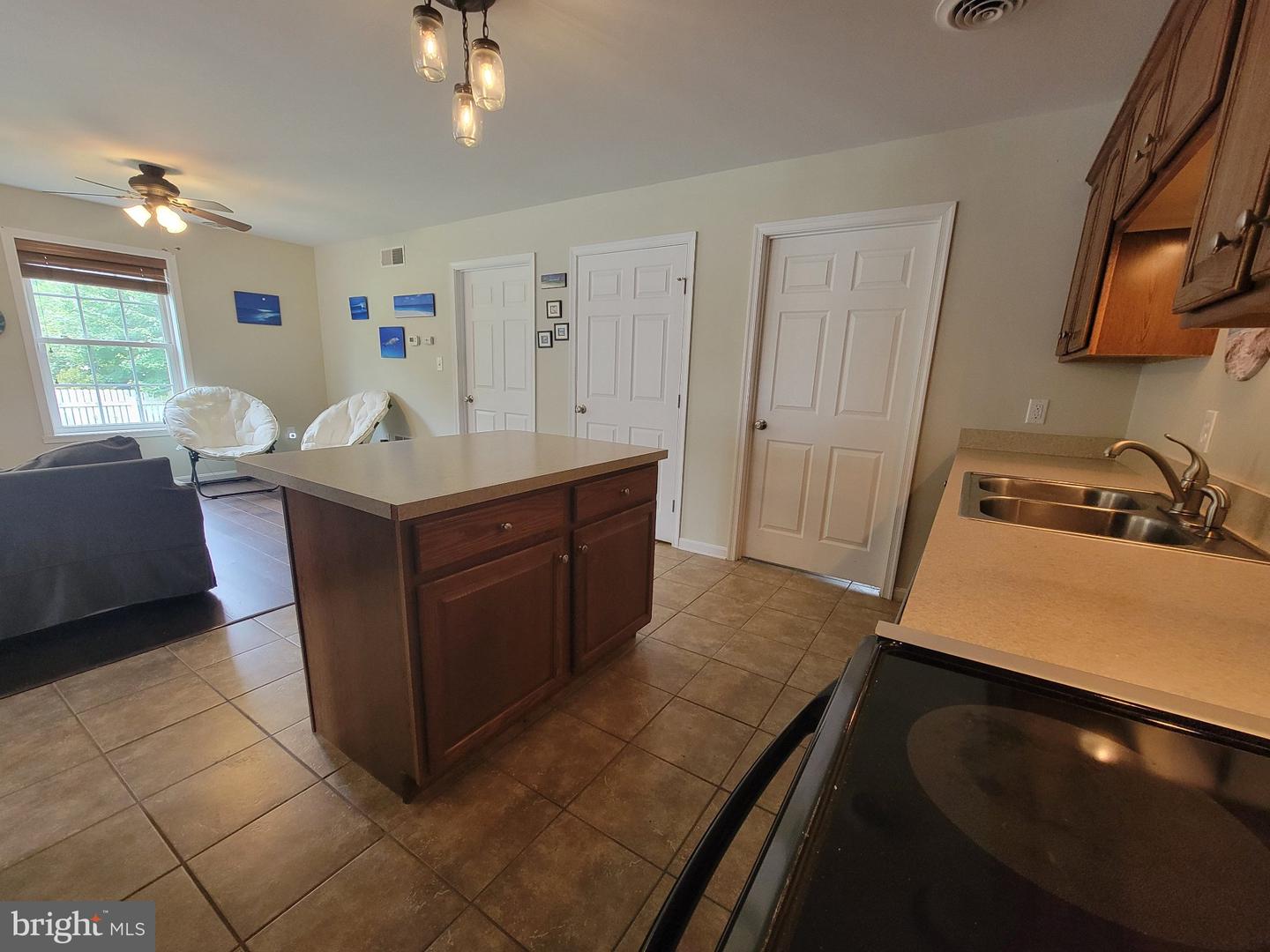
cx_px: 635
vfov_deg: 89.9
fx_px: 477
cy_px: 476
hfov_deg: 106.2
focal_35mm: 13
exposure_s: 1/60
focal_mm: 2.2
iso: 400
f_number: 2.2
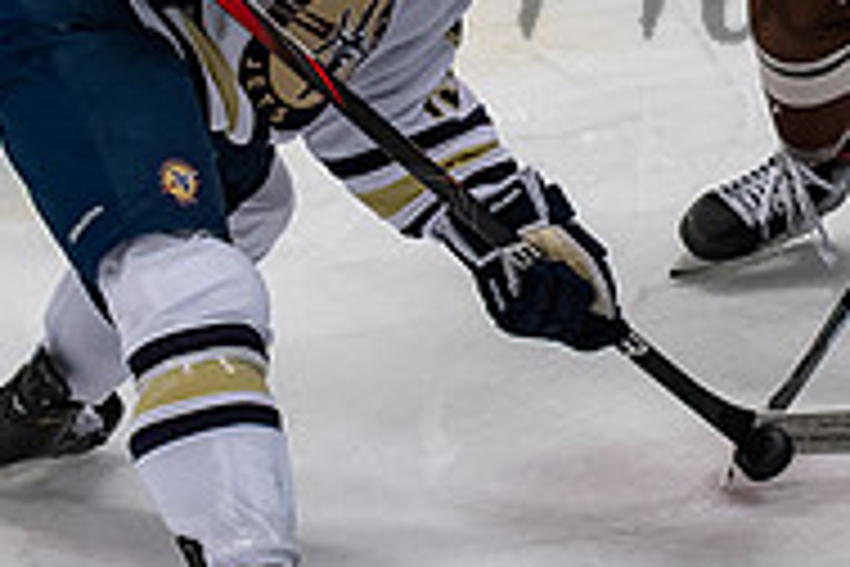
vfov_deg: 4.3
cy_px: -16
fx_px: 7602
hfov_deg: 6.4
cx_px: 751
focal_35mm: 322
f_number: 3.5
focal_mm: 70
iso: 1400
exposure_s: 1/800
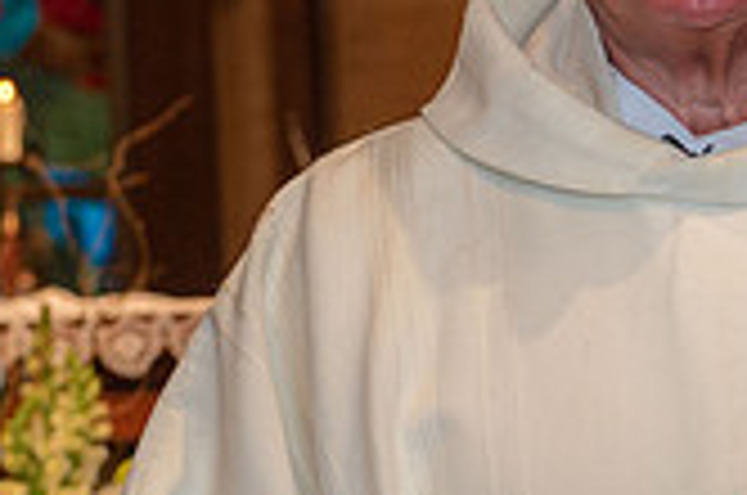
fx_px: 4204
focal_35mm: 203
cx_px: 1030
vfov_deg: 6.7
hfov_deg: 9.9
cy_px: 387
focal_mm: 58
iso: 1600
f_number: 5
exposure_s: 1/125
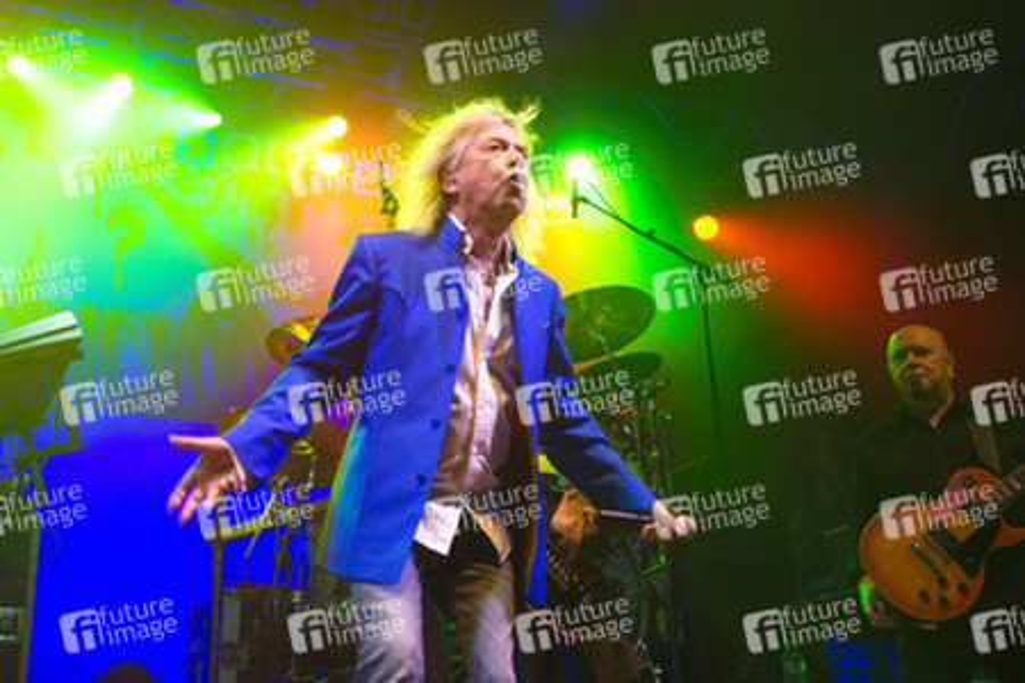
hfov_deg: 48.5
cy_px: 342
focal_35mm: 40
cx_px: 512
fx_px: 1139
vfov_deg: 33.4
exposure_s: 1/200
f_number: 5.6
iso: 1600
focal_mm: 40
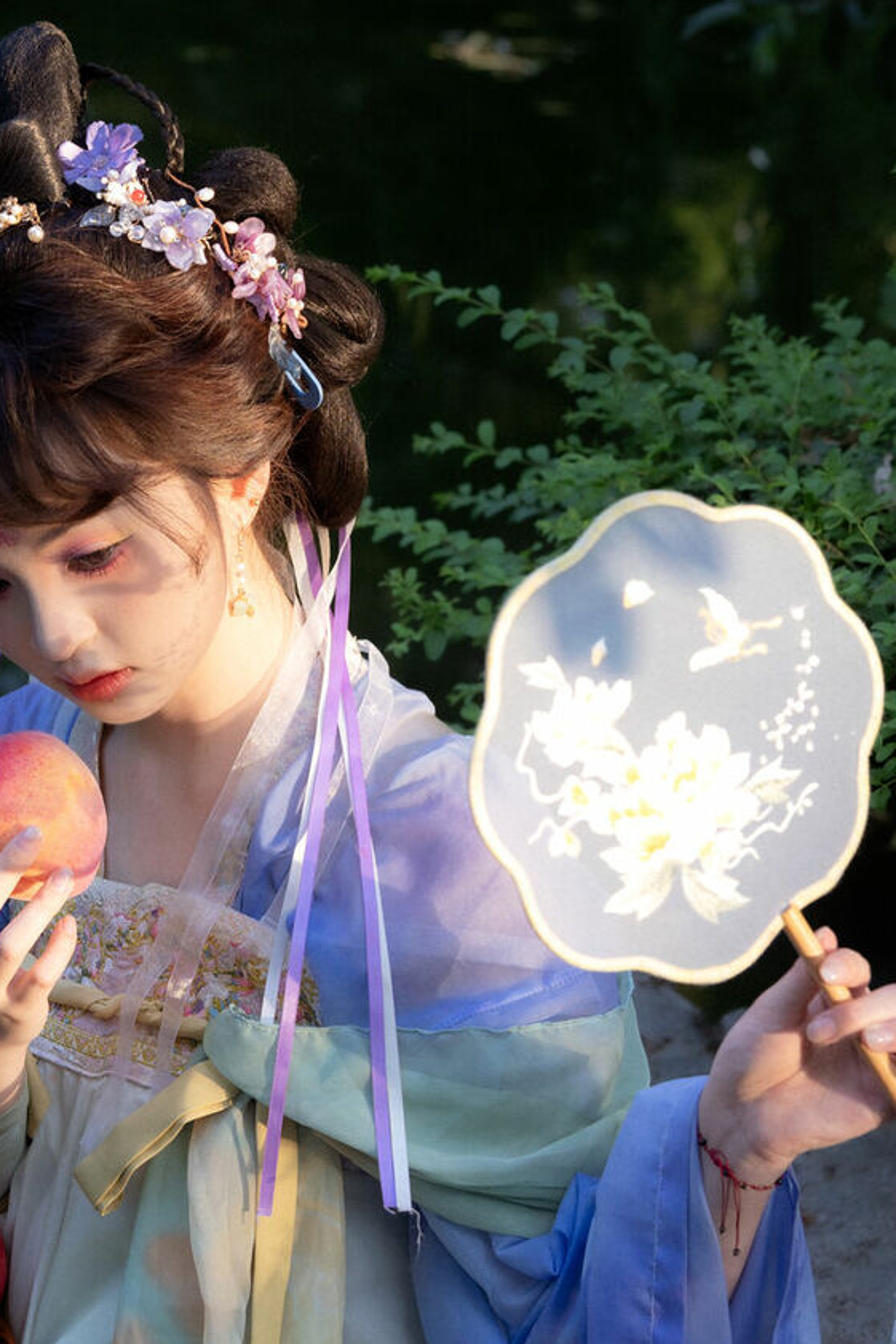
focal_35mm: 88
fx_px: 3284
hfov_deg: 15.5
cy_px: 596
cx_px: 227
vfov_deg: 23.1
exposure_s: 1/160
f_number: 4
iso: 320
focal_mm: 47
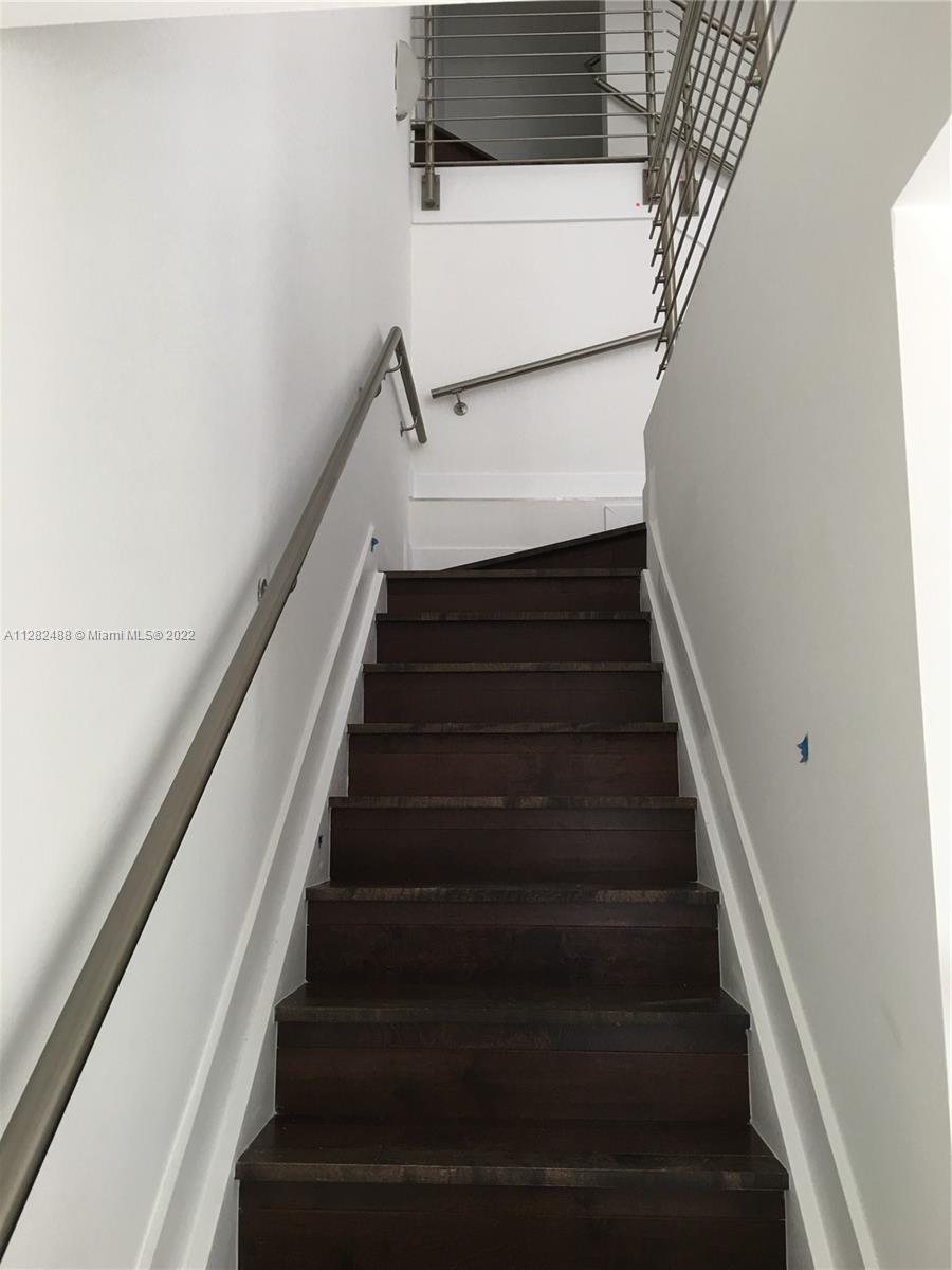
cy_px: 635
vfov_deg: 61.7
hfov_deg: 48.2
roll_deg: +1.2
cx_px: 476
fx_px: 1063
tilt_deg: +10.3
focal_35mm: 29
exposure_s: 1/30
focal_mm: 4.15
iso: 25
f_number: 2.2
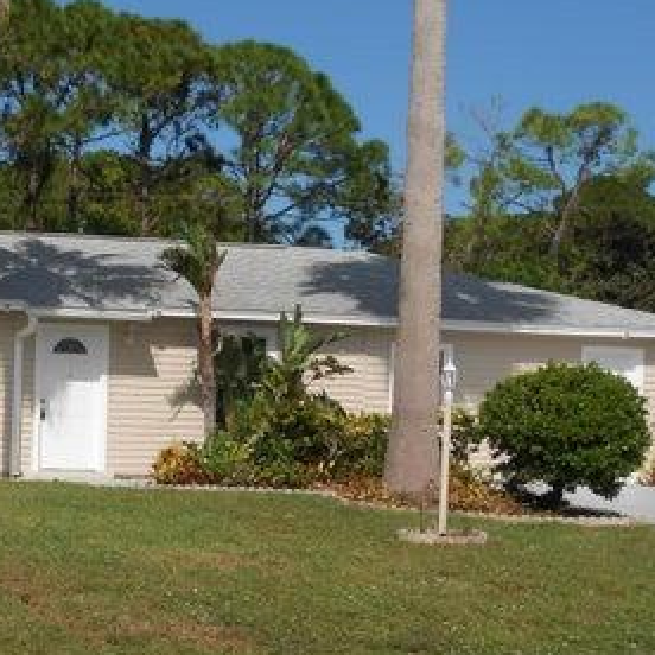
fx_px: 1670
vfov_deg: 22.0
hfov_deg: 21.5
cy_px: 472
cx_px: 28
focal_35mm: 78
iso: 80
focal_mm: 6.8
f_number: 4.2
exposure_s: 1/1000
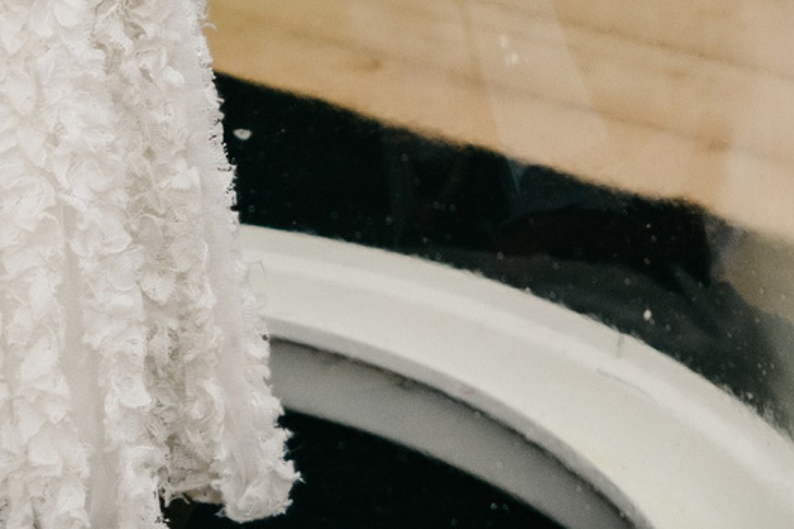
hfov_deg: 13.2
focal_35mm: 155
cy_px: -749
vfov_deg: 8.1
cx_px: 269
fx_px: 3416
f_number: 3.5
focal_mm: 32
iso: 160
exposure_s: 1/160
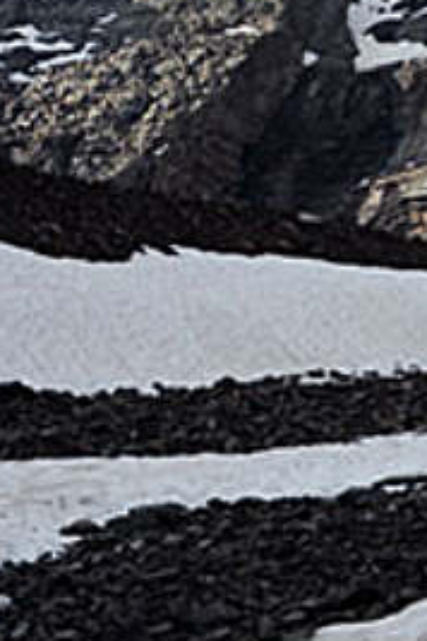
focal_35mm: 120
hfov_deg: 11.0
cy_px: 110
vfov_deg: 16.9
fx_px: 2135
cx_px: 657
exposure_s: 1/500
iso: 320
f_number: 8
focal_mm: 32
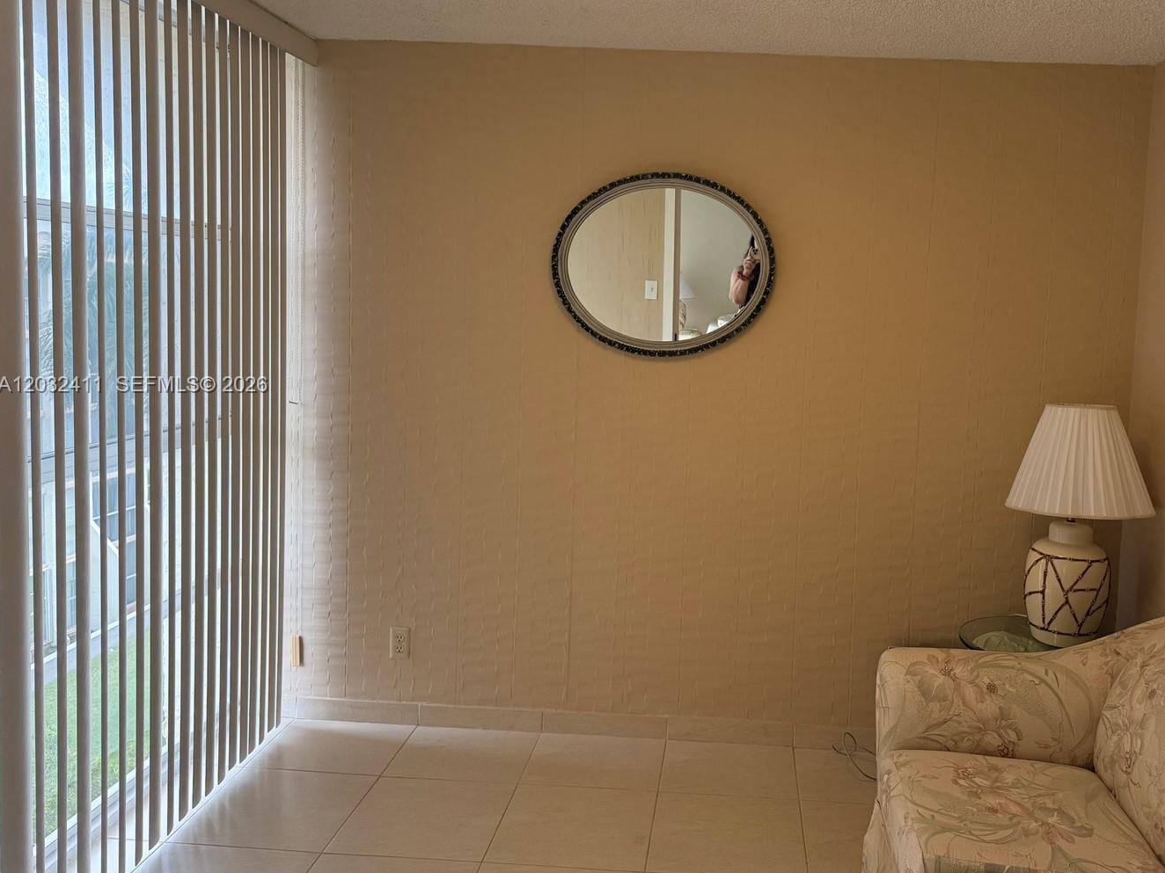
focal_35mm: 29
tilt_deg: -4.4
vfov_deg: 48.1
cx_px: 698
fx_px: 976
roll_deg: -1.9
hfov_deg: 61.1
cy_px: 386
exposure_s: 1/215
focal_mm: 6.76
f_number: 1.78
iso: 160
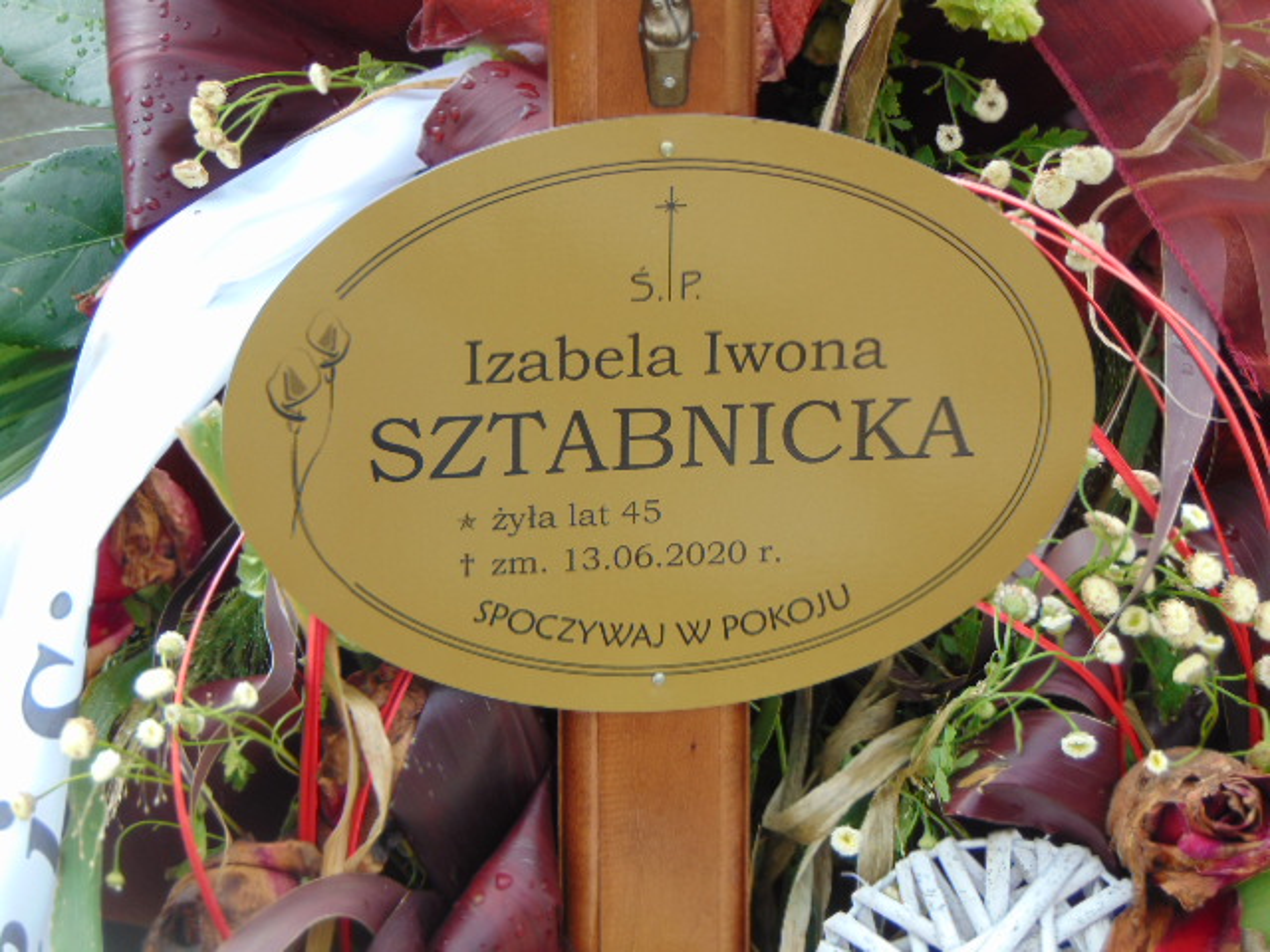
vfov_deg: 11.1
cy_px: 476
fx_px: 4880
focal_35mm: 133
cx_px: 635
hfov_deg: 14.8
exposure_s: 1/250
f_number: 4
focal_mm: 23.9
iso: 80
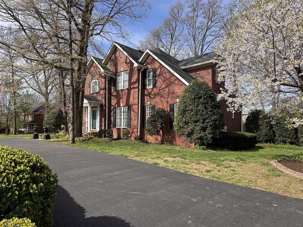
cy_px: 114
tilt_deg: +3.0
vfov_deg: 56.8
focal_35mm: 24
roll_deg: -0.3
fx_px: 210
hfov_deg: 71.6
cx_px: 152
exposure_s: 1/2525
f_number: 1.78
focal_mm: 6.86
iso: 80
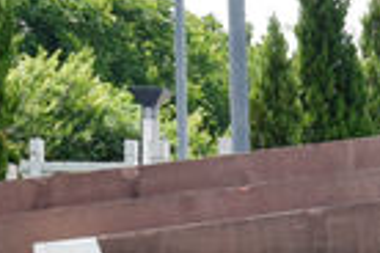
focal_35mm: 278
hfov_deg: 6.9
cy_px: 679
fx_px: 2934
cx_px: 972
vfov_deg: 4.8
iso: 640
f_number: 13
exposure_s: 1/640
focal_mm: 48
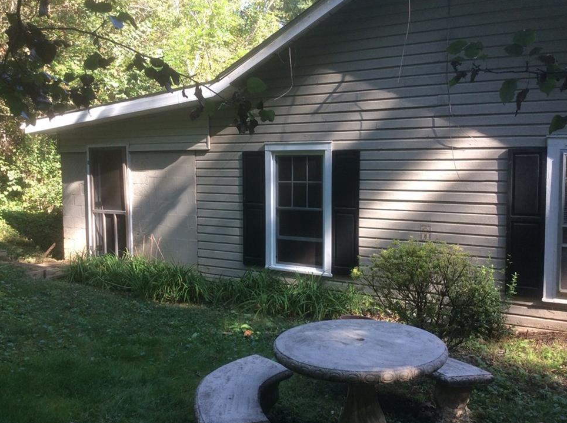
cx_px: 291
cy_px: 214
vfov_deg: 41.7
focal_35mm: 34
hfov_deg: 54.0
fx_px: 556
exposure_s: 1/120
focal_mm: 3.3
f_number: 2.4
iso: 32
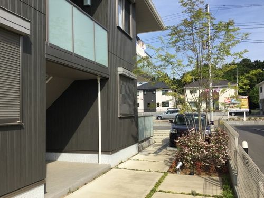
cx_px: 132
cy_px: 99
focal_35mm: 31
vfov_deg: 45.4
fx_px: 236
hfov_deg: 58.4
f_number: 2.4
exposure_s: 1/1274
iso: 25
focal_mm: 3.3
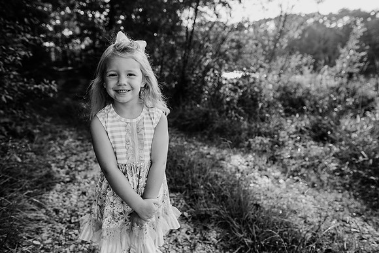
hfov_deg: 73.7
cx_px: 190
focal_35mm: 24
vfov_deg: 53.2
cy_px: 126
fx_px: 253
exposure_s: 1/640
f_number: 3.5
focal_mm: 24
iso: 200
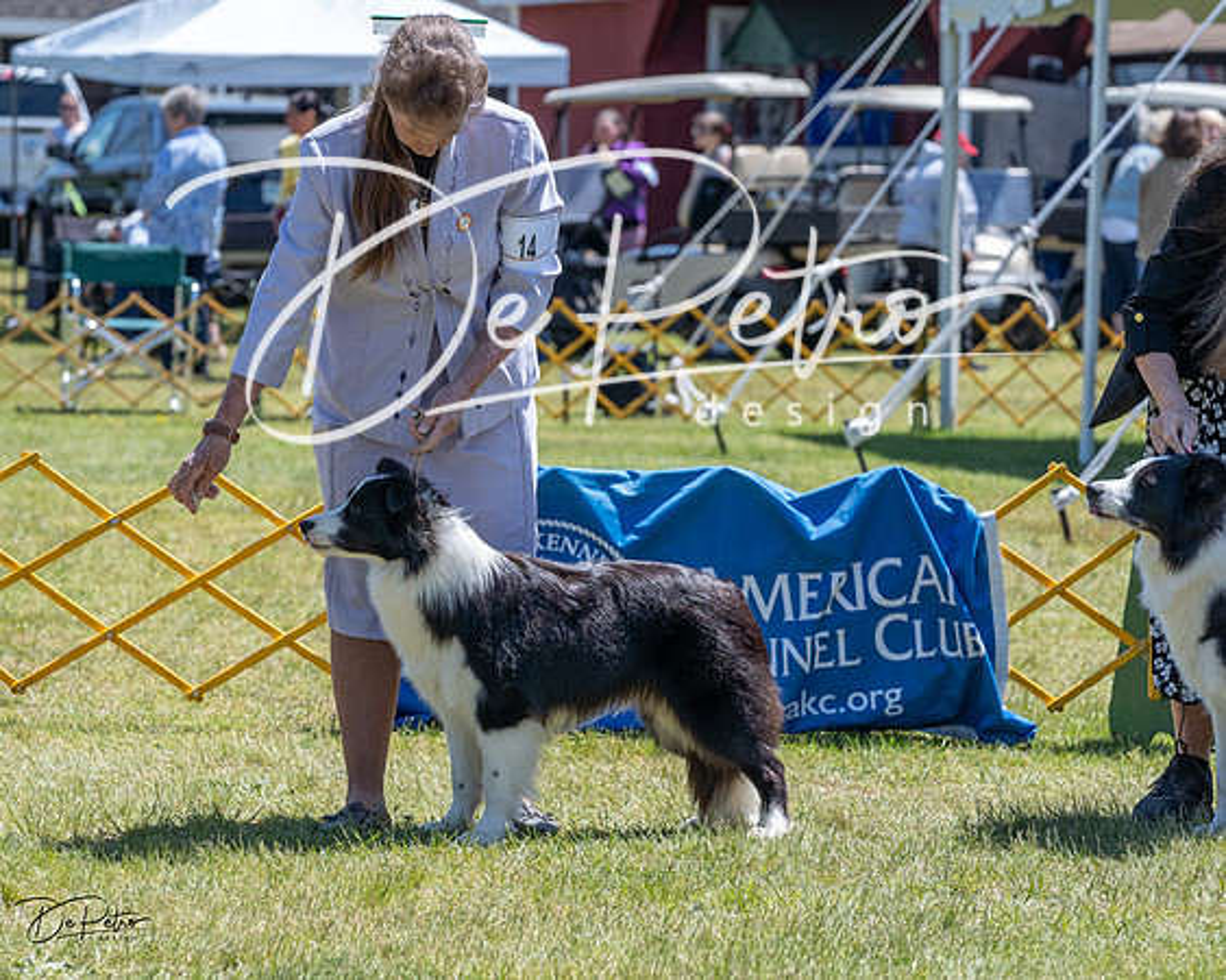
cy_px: 490
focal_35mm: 163
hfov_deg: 11.8
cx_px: 613
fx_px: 5923
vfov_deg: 9.5
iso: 1000
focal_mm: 133
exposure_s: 1/1600
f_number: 7.1
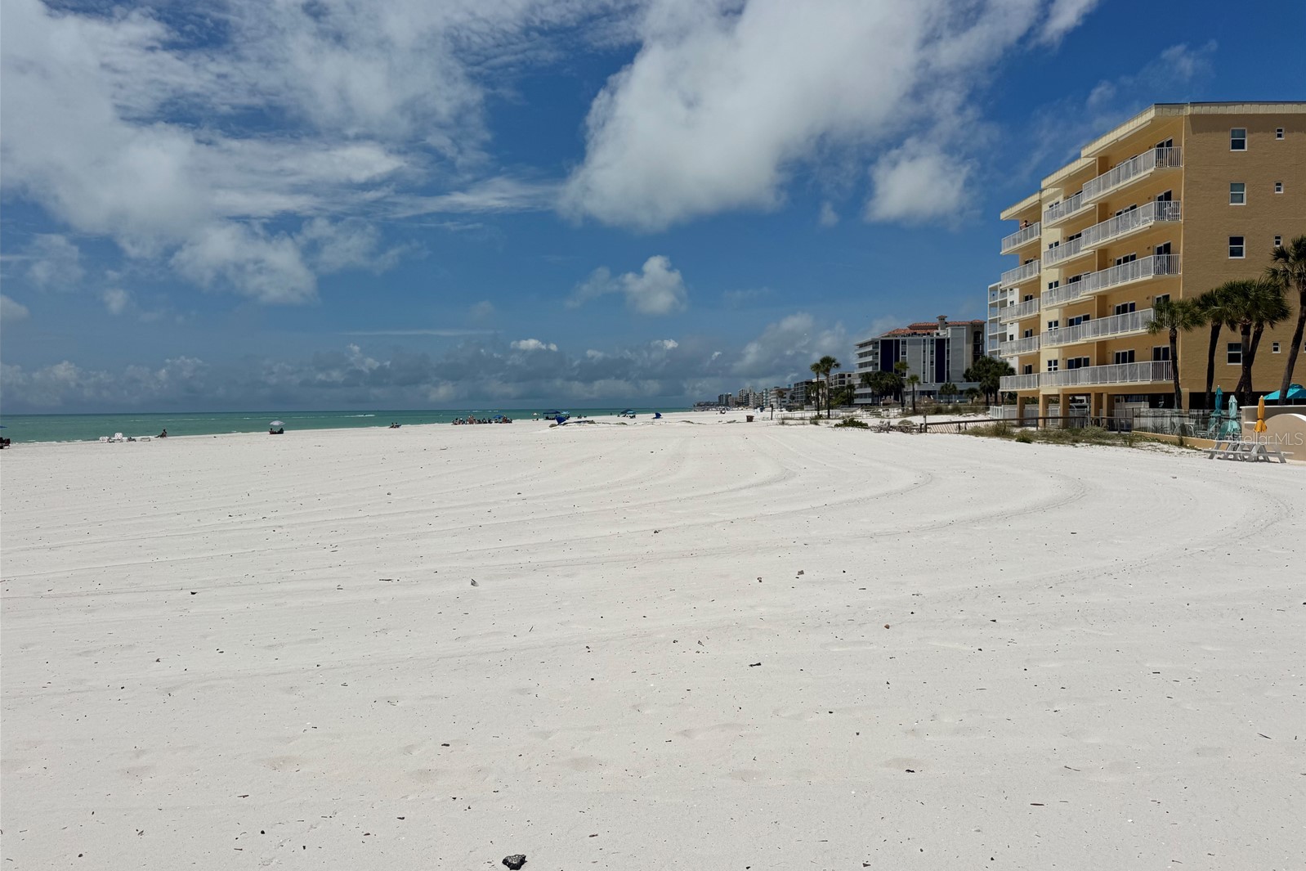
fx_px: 907
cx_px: 653
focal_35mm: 25
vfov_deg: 51.3
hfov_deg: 71.5
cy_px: 438
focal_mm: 6.76
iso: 64
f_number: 1.78
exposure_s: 1/20000
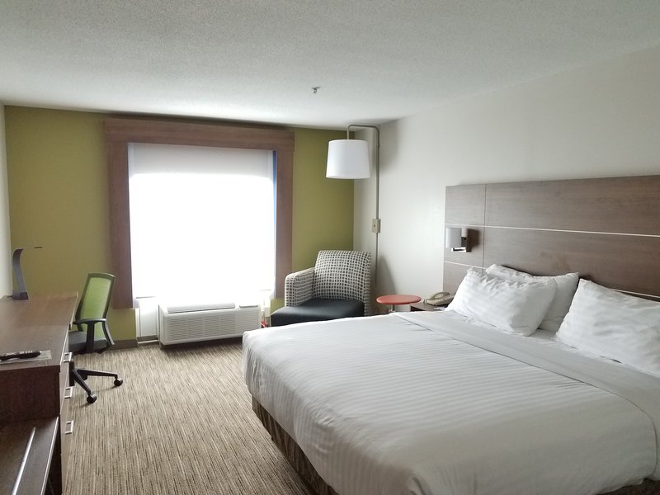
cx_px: 330
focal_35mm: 26
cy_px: 248
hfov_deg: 67.3
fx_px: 496
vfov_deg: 53.1
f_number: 1.7
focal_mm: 4.2
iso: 160
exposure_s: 1/60
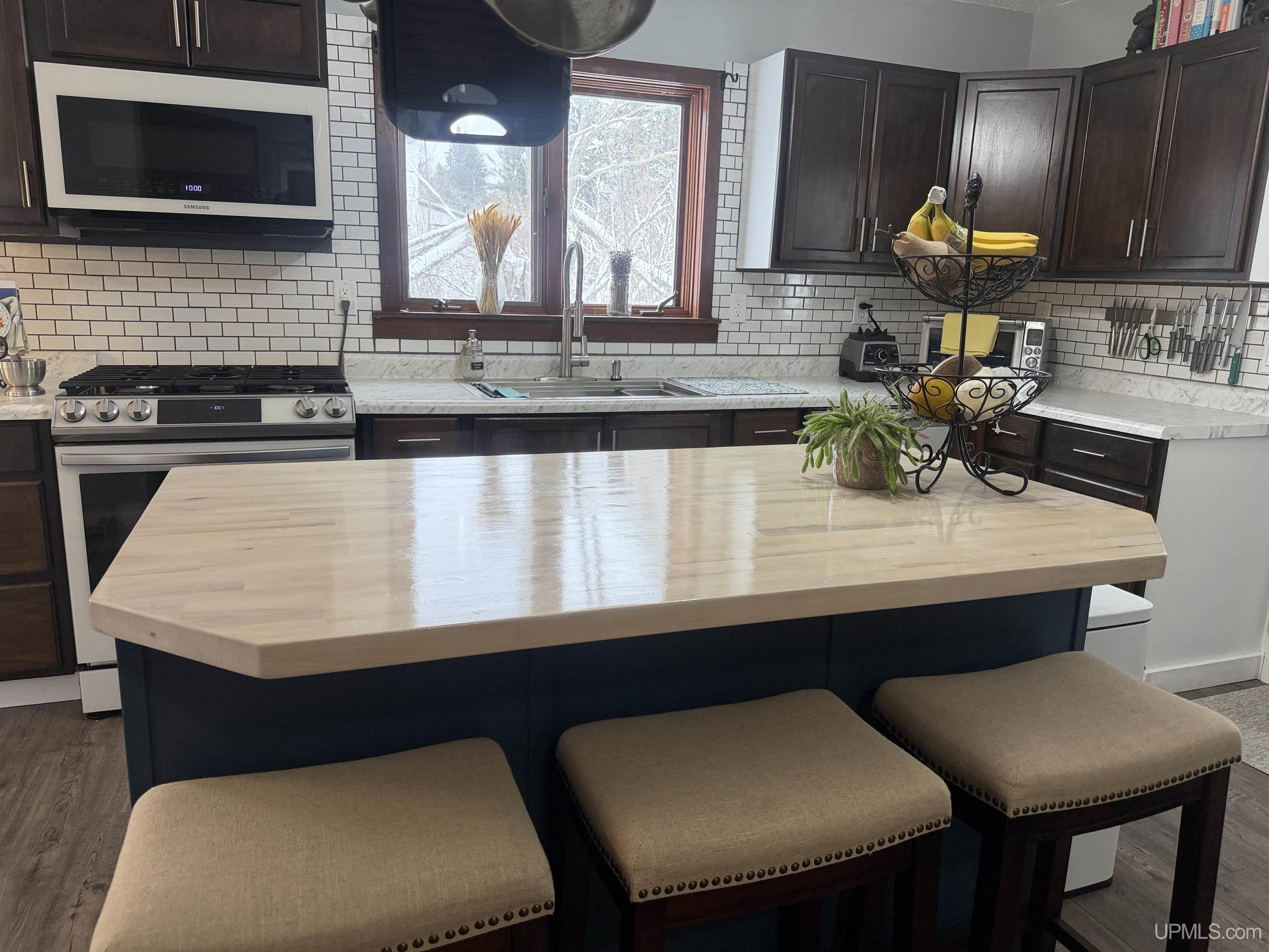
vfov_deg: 56.8
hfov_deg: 71.6
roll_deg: -2.1
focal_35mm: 24
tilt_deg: -11.2
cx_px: 634
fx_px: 880
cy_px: 476
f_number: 1.78
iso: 160
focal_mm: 6.76
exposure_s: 1/130
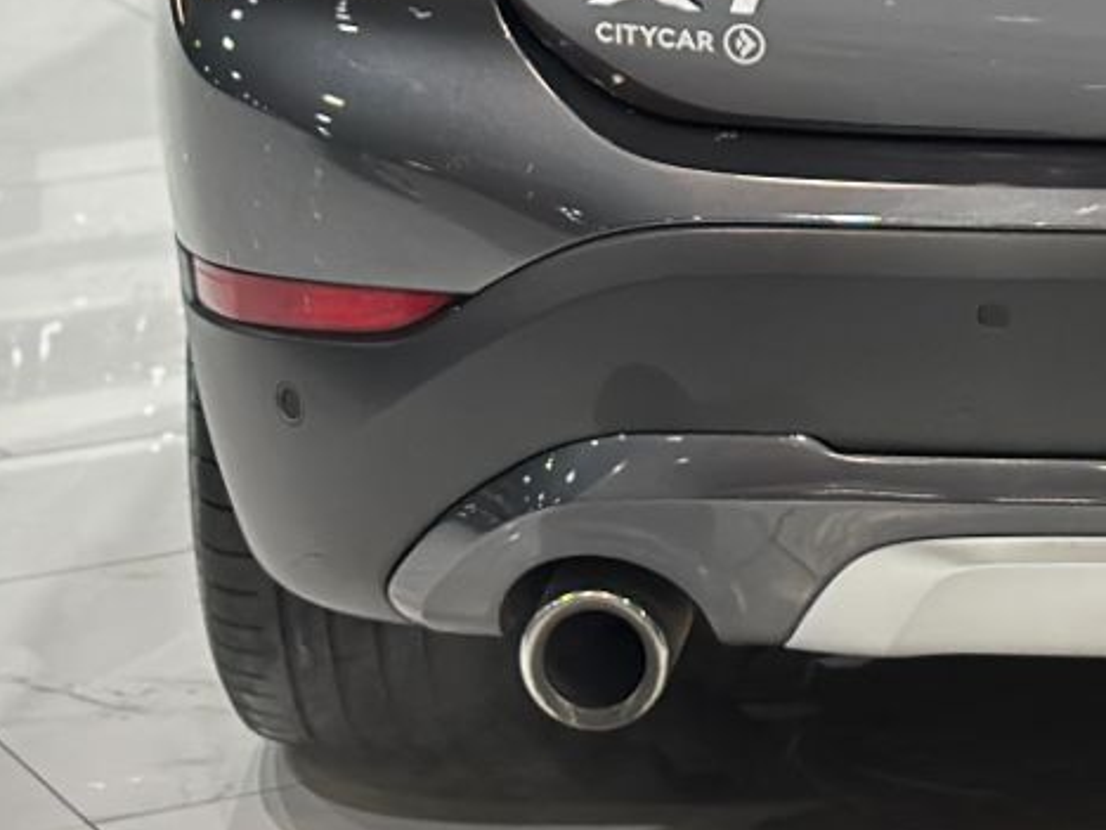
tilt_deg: -12.1
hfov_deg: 9.8
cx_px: 1449
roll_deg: -0.4
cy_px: -111
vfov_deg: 7.5
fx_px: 6294
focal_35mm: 197
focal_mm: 6.86
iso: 100
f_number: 1.78
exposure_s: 1/60
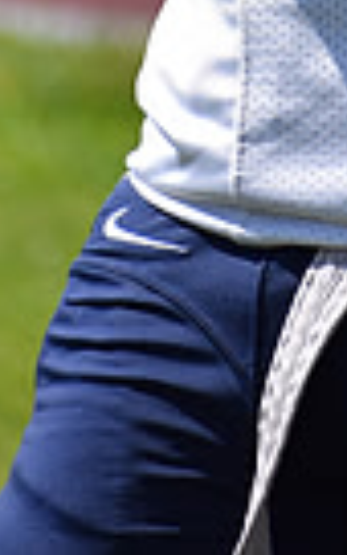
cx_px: 480
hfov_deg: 1.2
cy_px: -624
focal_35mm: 1077
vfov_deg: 1.9
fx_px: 16299
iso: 250
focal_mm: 165
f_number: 5.6
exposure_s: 1/2000
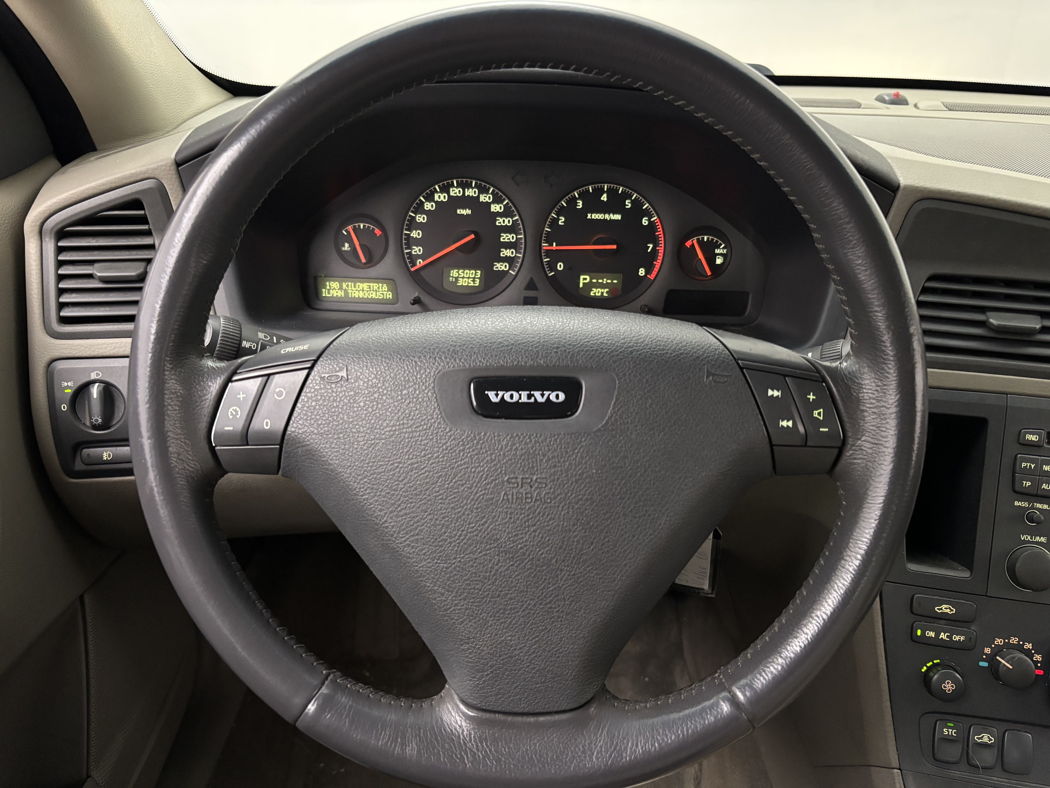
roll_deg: -2.0
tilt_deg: -25.6
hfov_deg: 67.3
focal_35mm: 26
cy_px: 394
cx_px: 525
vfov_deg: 53.1
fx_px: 789
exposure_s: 1/41
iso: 400
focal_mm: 5.96
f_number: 1.6
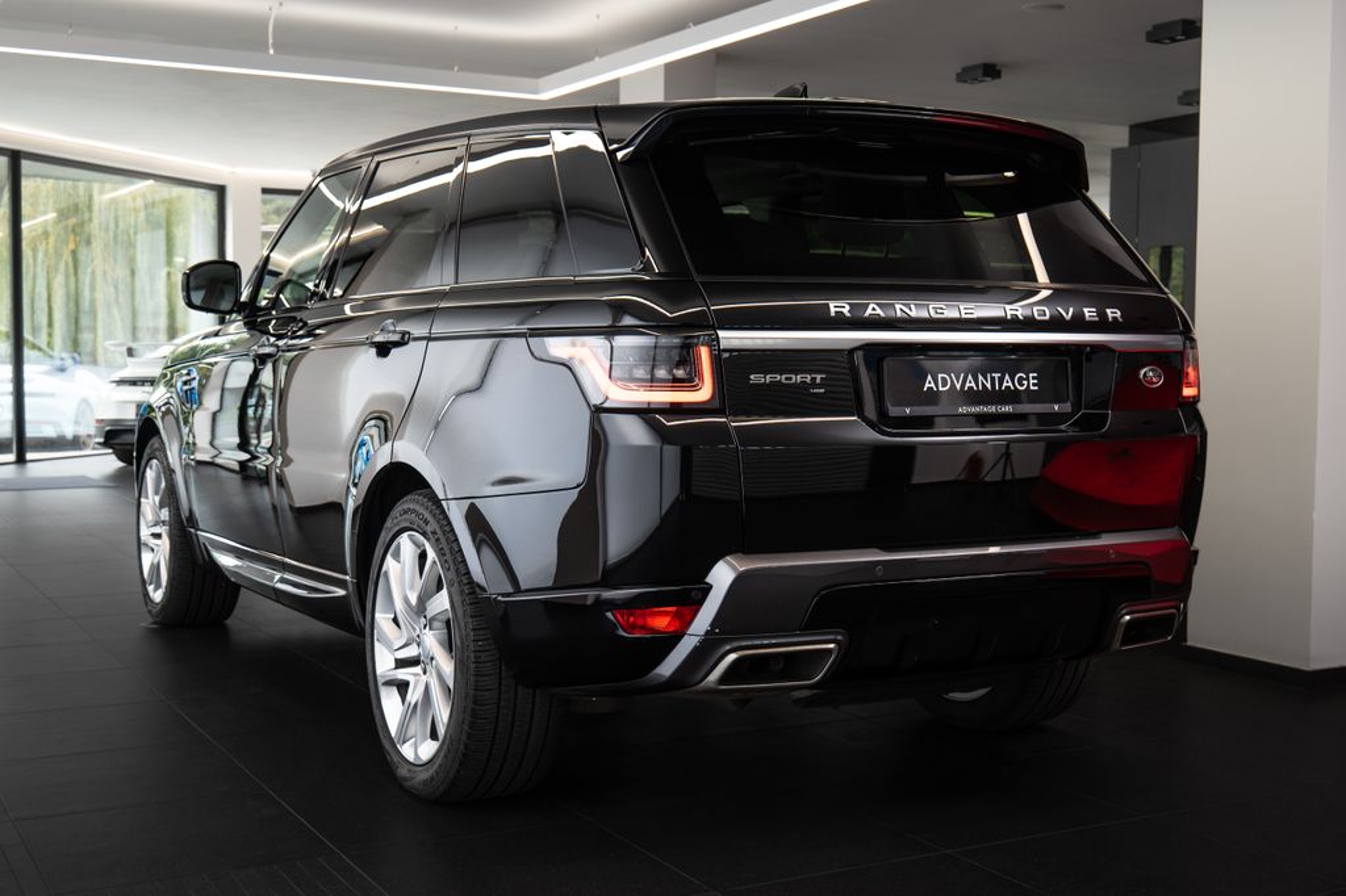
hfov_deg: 44.2
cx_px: 695
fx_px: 1656
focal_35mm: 44
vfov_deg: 30.3
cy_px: 455
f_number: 4.8
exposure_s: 1/50
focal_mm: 40
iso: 400
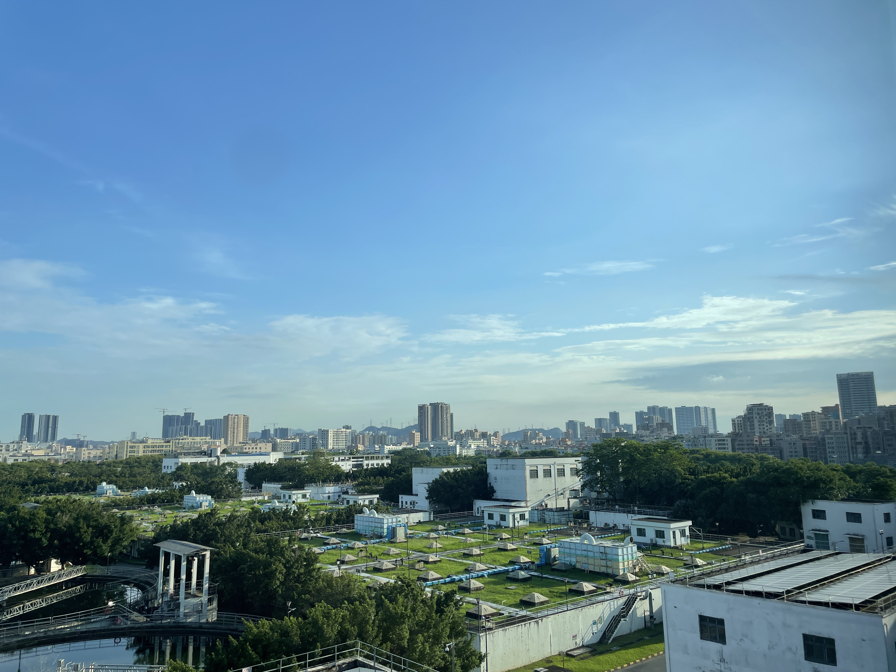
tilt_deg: +9.7
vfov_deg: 53.1
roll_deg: +1.0
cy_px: 336
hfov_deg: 67.3
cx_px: 448
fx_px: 673
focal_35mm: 26
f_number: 1.6
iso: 32
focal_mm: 4.2
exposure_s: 1/1825
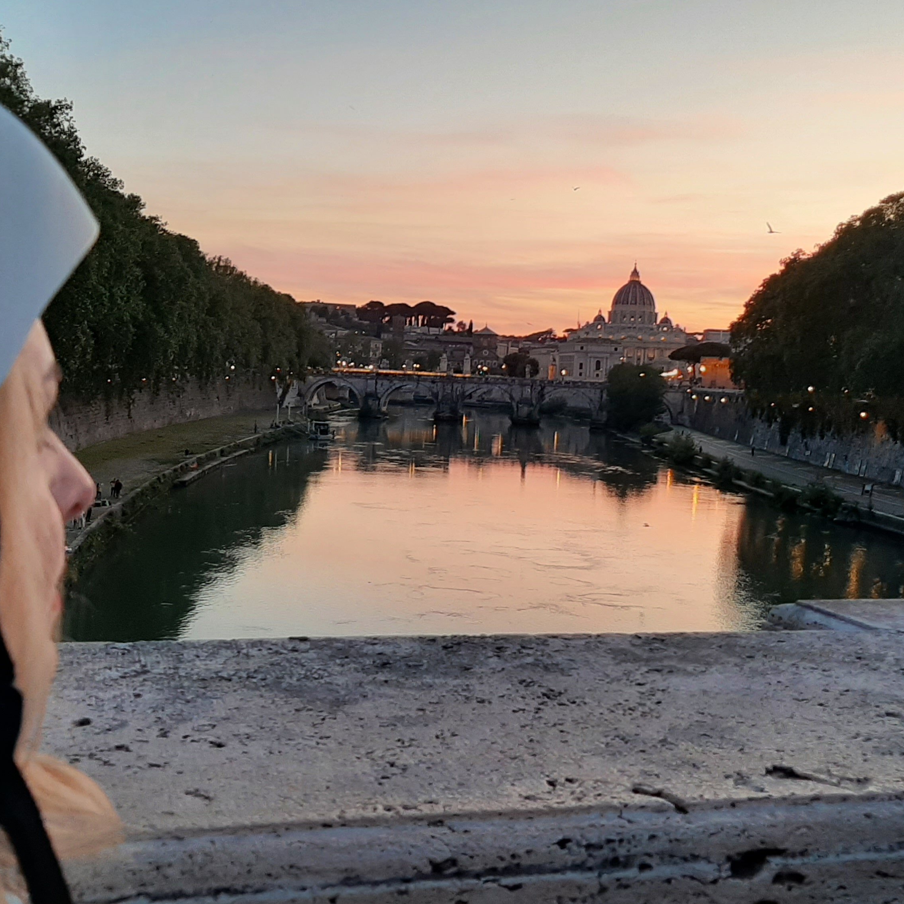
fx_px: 1211
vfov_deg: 40.9
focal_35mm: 41
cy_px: 430
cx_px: 421
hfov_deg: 40.9
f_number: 1.7
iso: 50
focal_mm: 3.93
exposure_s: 1/50
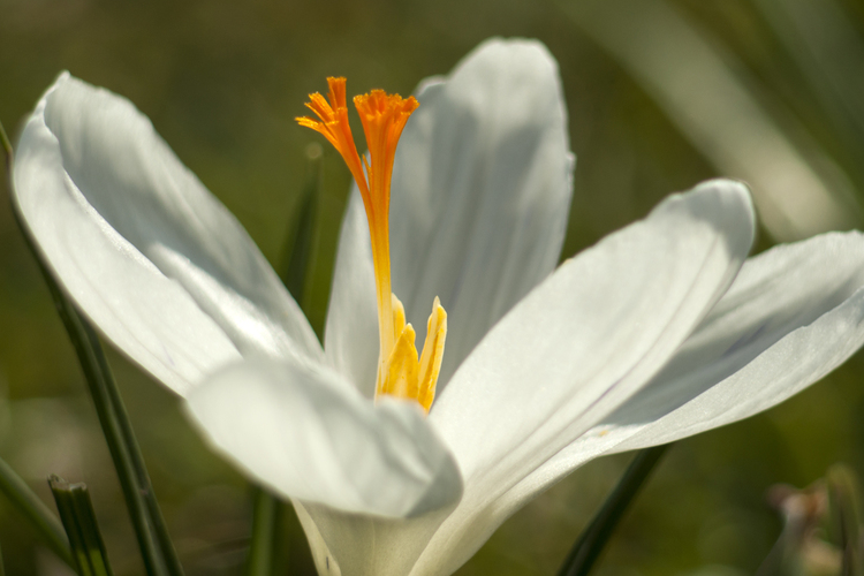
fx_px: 6911
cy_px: 299
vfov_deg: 4.8
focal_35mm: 288
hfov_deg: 7.2
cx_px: 410
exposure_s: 1/400
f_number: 5.6
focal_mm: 180
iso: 100
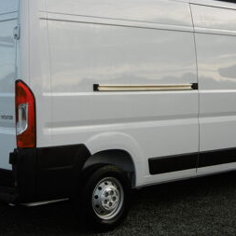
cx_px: 123
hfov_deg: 24.0
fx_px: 555
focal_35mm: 72
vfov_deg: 24.0
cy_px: 100
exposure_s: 1/320
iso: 100
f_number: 3.8
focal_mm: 7.7
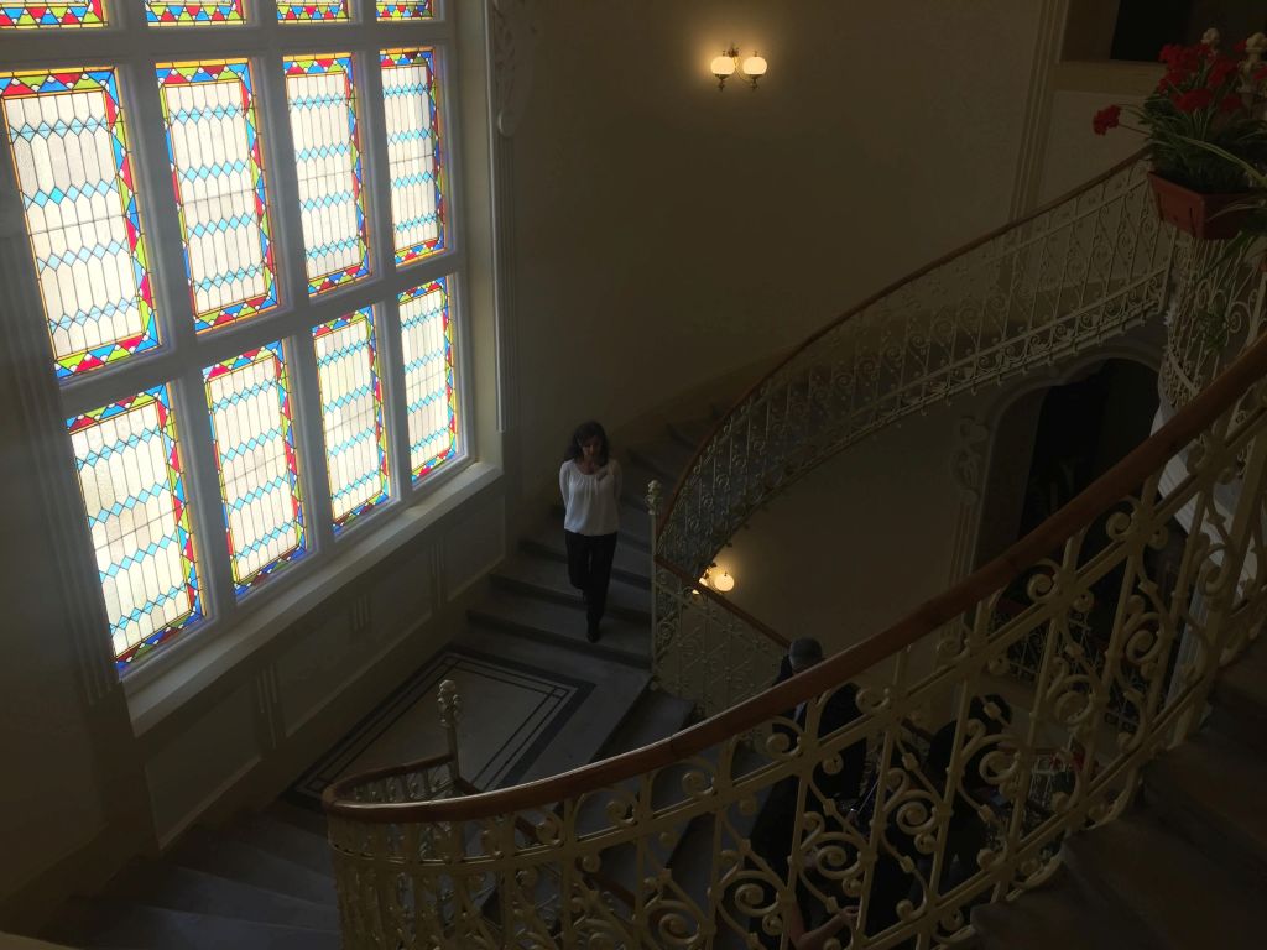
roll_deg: -0.8
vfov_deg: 48.2
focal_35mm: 29
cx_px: 634
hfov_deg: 61.7
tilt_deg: -23.6
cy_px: 475
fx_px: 1061
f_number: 2.2
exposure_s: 1/267
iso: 32
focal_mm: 4.15
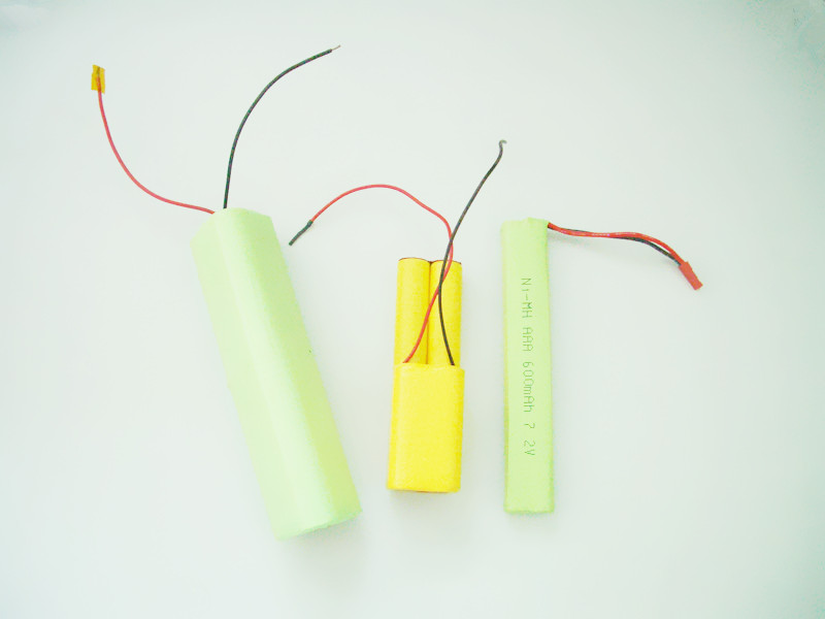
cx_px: 412
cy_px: 310
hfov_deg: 52.6
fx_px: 834
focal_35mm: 35
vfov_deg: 40.7
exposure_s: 1/60
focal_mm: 5.8
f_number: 2.6
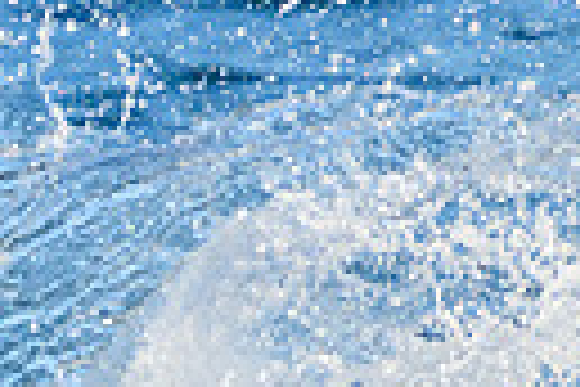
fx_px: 57867
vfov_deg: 0.4
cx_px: -315
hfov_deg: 0.6
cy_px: 565
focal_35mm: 3592
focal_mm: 800
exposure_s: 1/2000
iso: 1800
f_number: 11
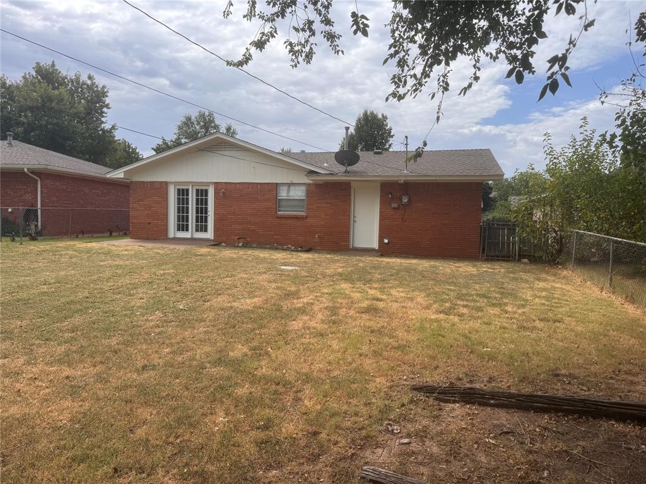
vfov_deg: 56.8
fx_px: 448
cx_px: 323
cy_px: 242
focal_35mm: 24
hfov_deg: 71.6
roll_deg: -1.4
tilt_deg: -3.7
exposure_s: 1/4310
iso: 80
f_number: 1.78
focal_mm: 6.76
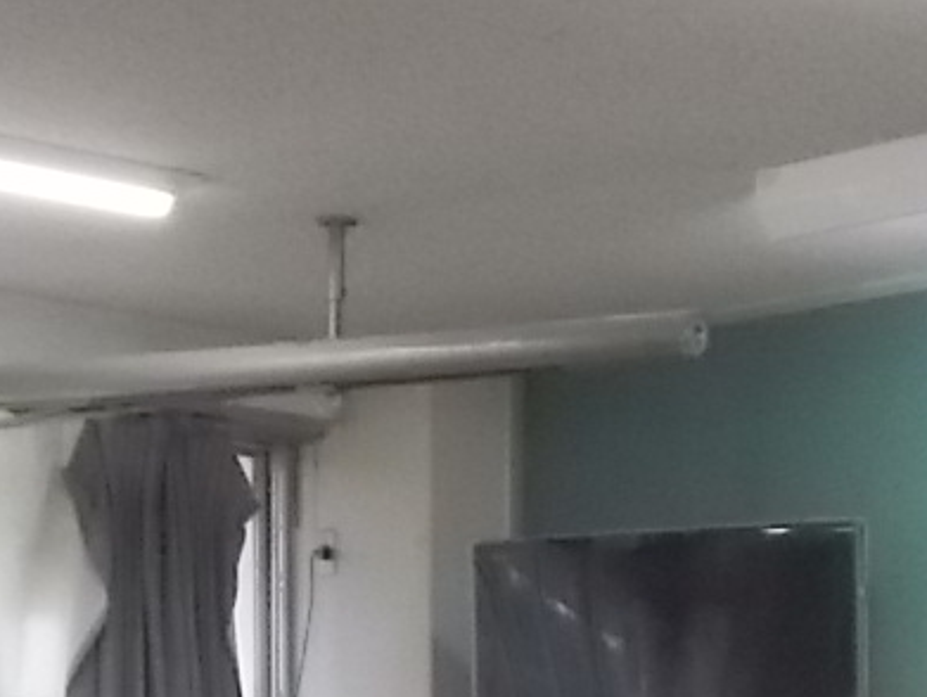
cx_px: 804
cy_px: 1392
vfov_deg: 9.9
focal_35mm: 139
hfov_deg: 14.1
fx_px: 3726
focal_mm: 6
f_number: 3.6
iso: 640
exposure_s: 1/125
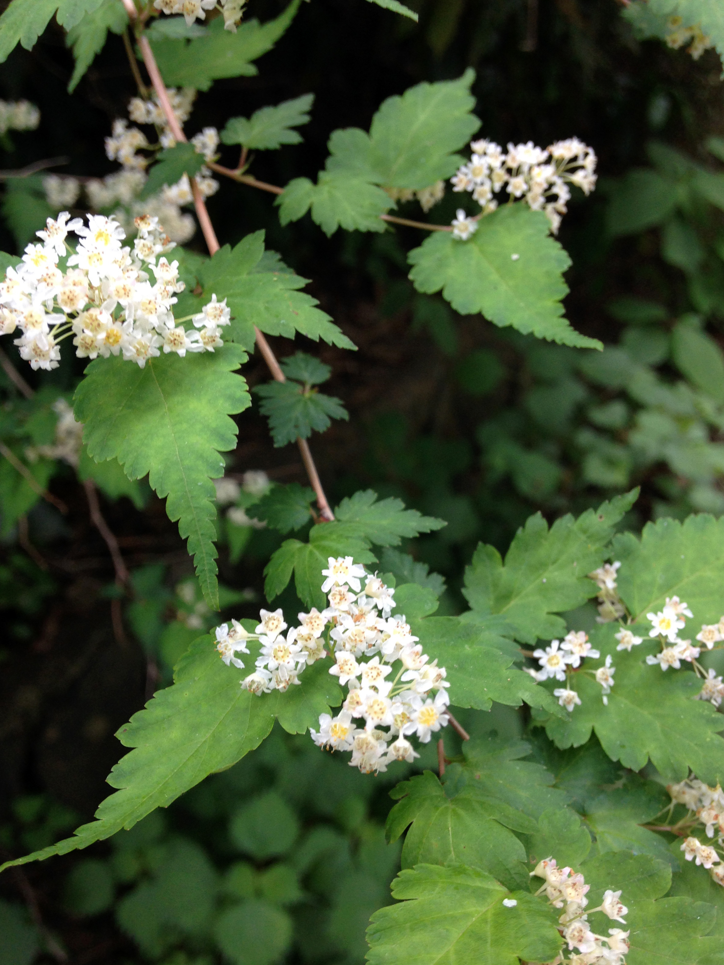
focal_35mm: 34
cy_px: 496
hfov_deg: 41.8
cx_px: 359
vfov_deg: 53.9
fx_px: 948
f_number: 2.4
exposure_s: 1/120
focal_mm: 4.12
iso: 80
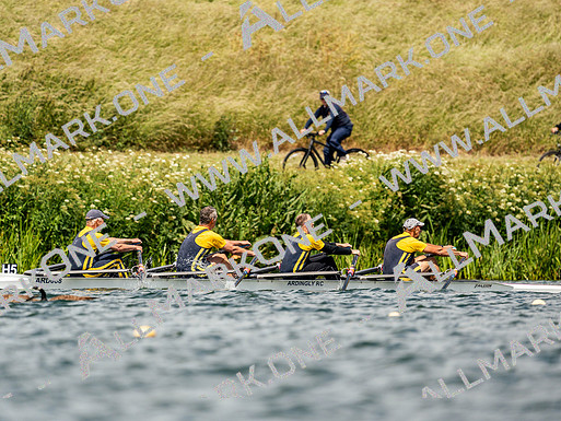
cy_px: 210
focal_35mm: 652
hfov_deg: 3.0
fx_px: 10569
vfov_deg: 2.3
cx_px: 300
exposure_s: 1/2000
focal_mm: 600
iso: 250
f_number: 6.3
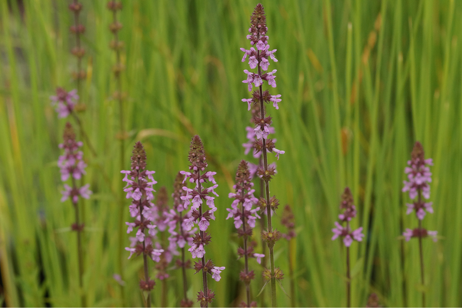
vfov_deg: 9.1
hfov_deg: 13.7
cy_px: 154
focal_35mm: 150
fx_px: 1925
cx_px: 231
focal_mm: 100
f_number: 4.5
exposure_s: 1/160
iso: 640
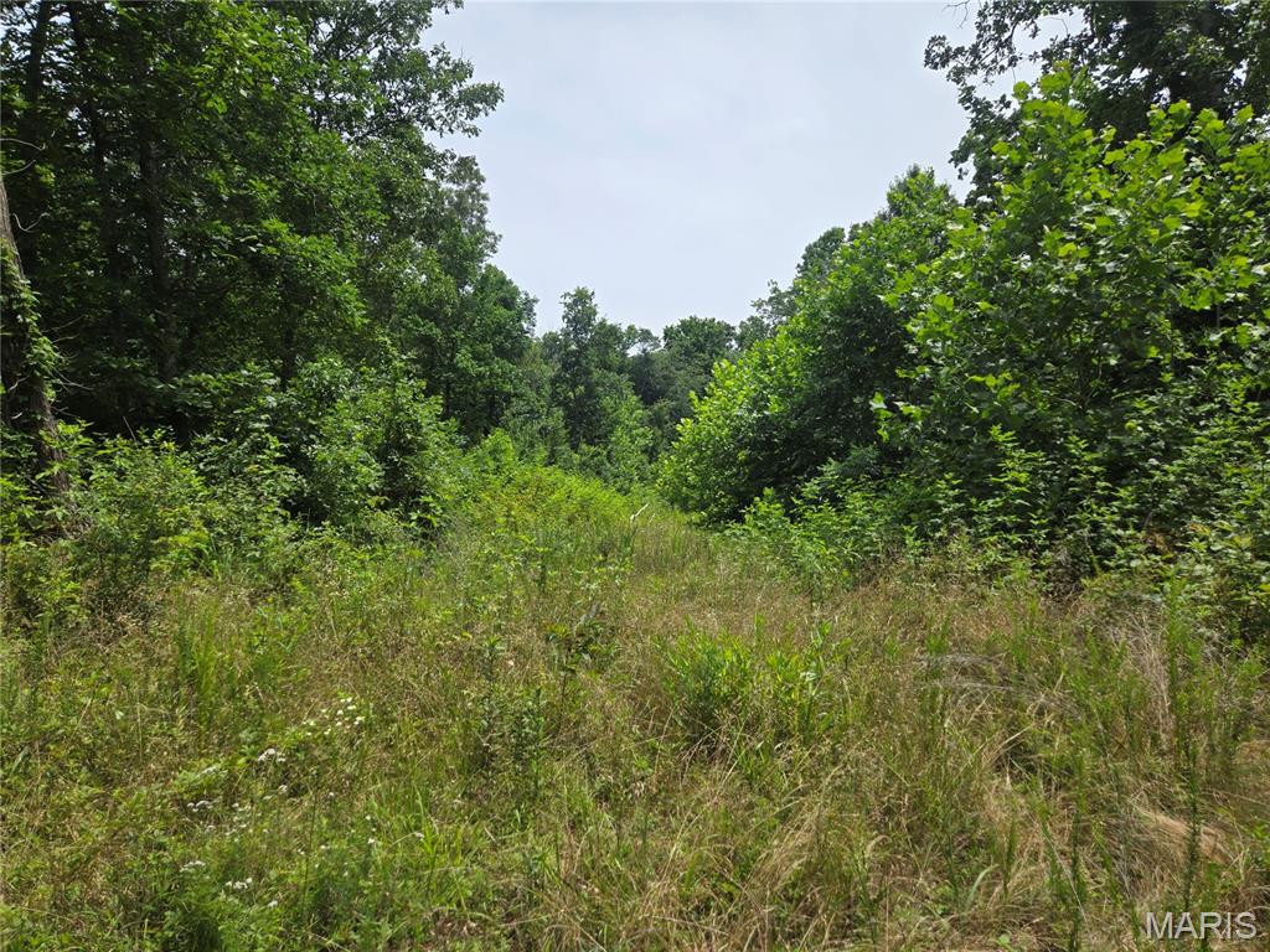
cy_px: 476
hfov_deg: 73.9
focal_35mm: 23
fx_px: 844
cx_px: 635
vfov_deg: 58.9
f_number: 1.8
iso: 25
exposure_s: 1/1770
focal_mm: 5.4
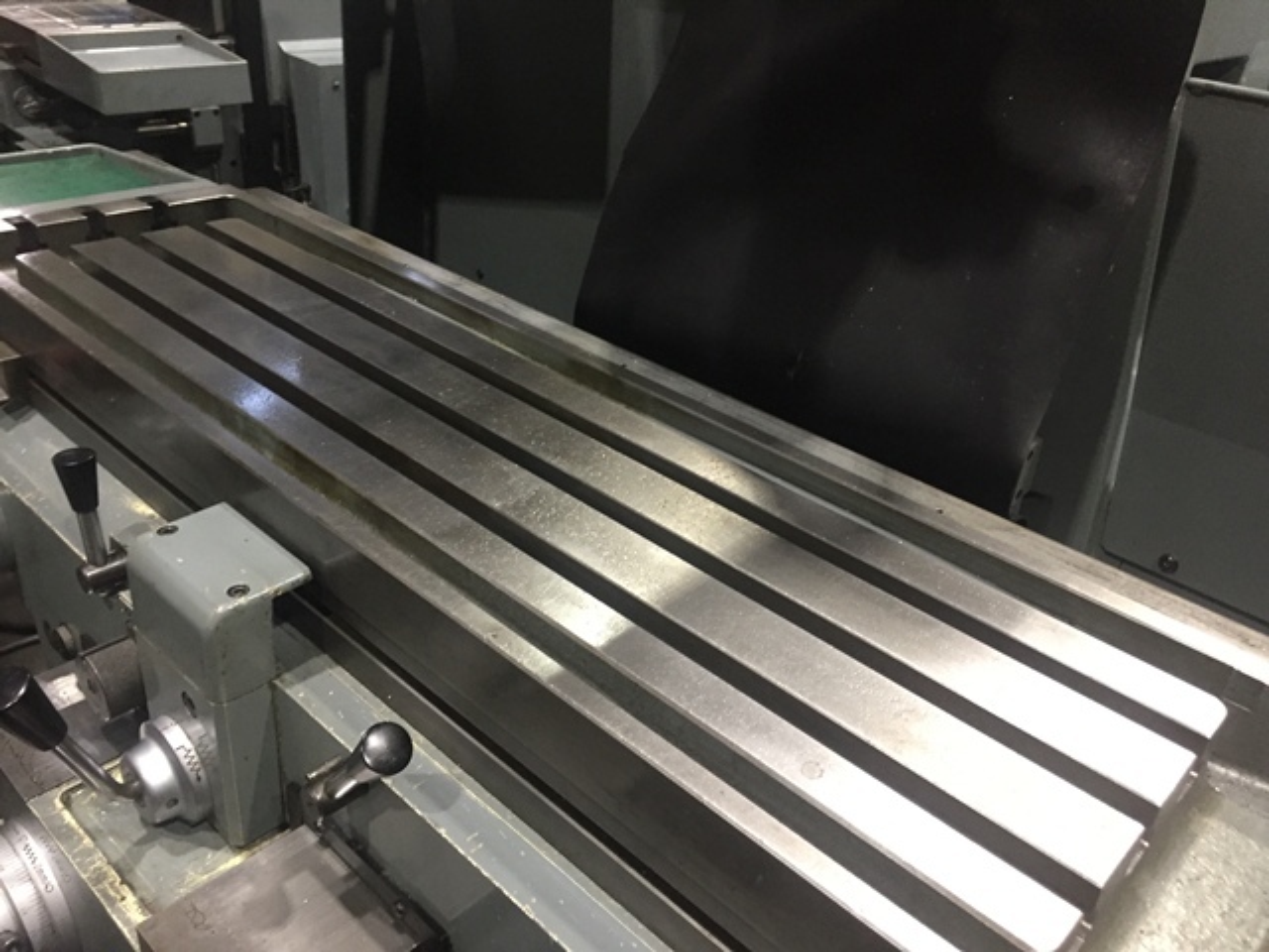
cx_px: 634
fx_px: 1063
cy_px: 476
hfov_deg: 61.7
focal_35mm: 29
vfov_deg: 48.2
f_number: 2.2
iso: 160
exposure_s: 1/30
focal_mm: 4.15
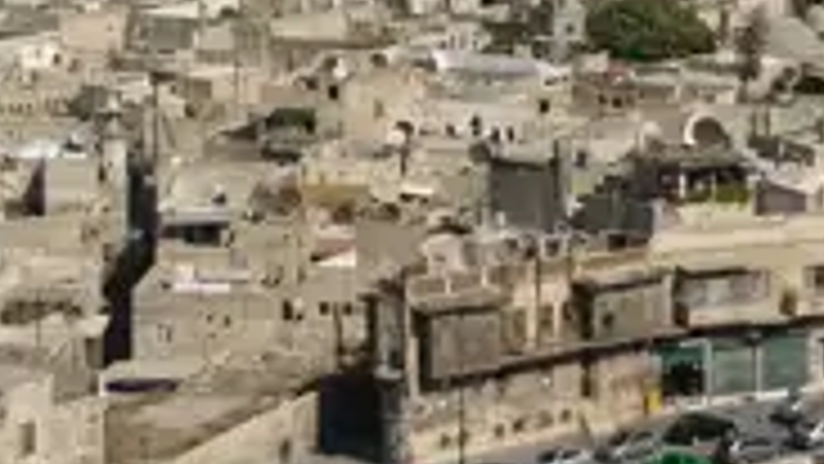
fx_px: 2994
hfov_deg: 15.7
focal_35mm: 137
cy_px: -126
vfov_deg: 8.7
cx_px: 468
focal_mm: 5.9
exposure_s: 1/320
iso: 80
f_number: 8
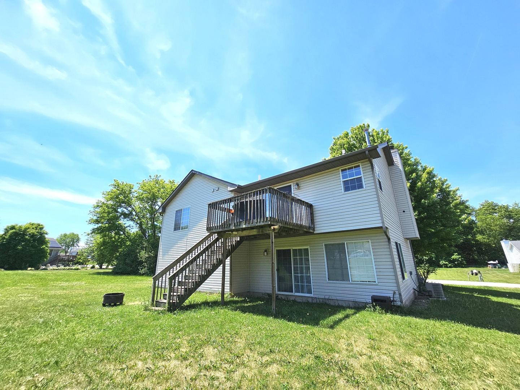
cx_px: 260
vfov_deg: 89.9
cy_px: 195
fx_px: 195
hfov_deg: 106.2
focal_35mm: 13
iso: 50
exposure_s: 1/2835
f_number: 2.2
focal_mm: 2.2
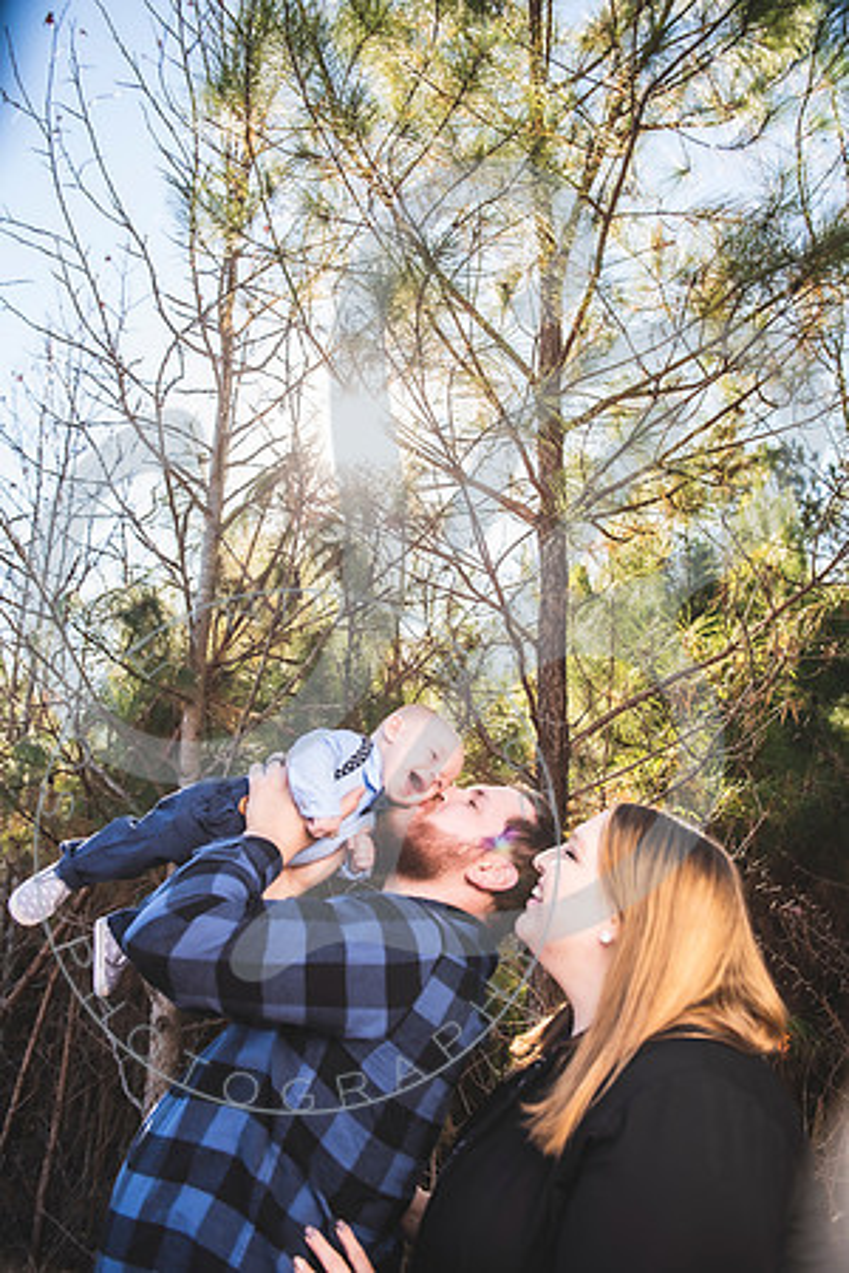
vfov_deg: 63.7
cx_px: 424
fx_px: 1026
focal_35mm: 29
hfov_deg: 45.0
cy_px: 636
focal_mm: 29
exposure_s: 1/250
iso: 100
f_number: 4
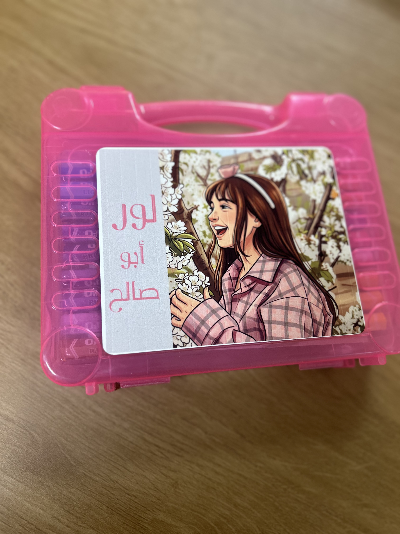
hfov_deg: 53.1
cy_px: 267
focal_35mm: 26
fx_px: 401
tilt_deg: -72.2
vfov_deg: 67.3
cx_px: 200
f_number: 1.5
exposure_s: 1/100
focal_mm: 5.7
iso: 80
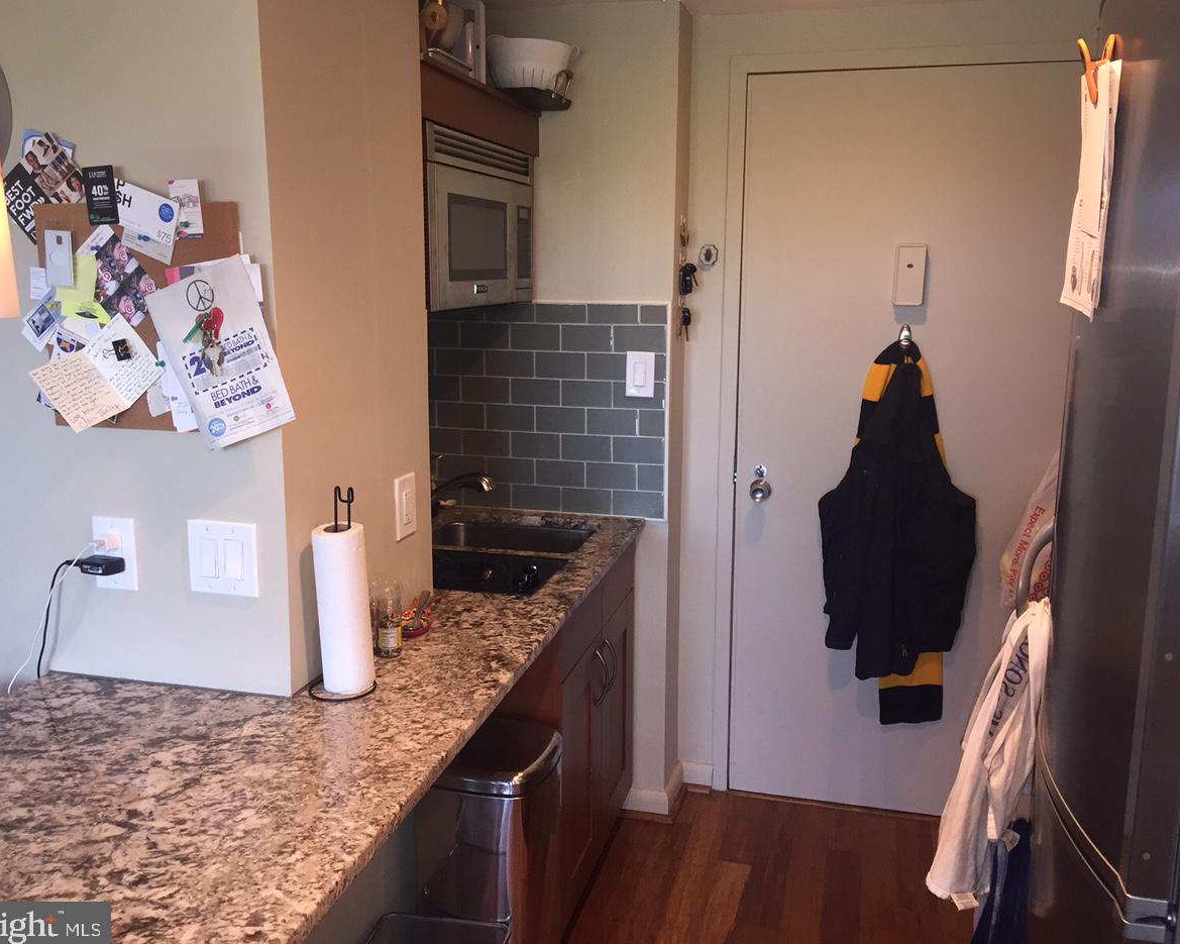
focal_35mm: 31
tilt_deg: -10.7
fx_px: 1083
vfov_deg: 47.1
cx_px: 600
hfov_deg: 57.2
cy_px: 468
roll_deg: -1.4
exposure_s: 1/30
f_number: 2.2
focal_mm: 4.15
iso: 125
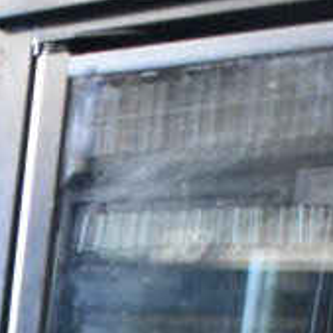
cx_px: -238
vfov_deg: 12.7
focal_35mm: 124
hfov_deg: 12.9
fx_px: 1350
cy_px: 623
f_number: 3.5
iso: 5000
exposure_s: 1/30
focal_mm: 18
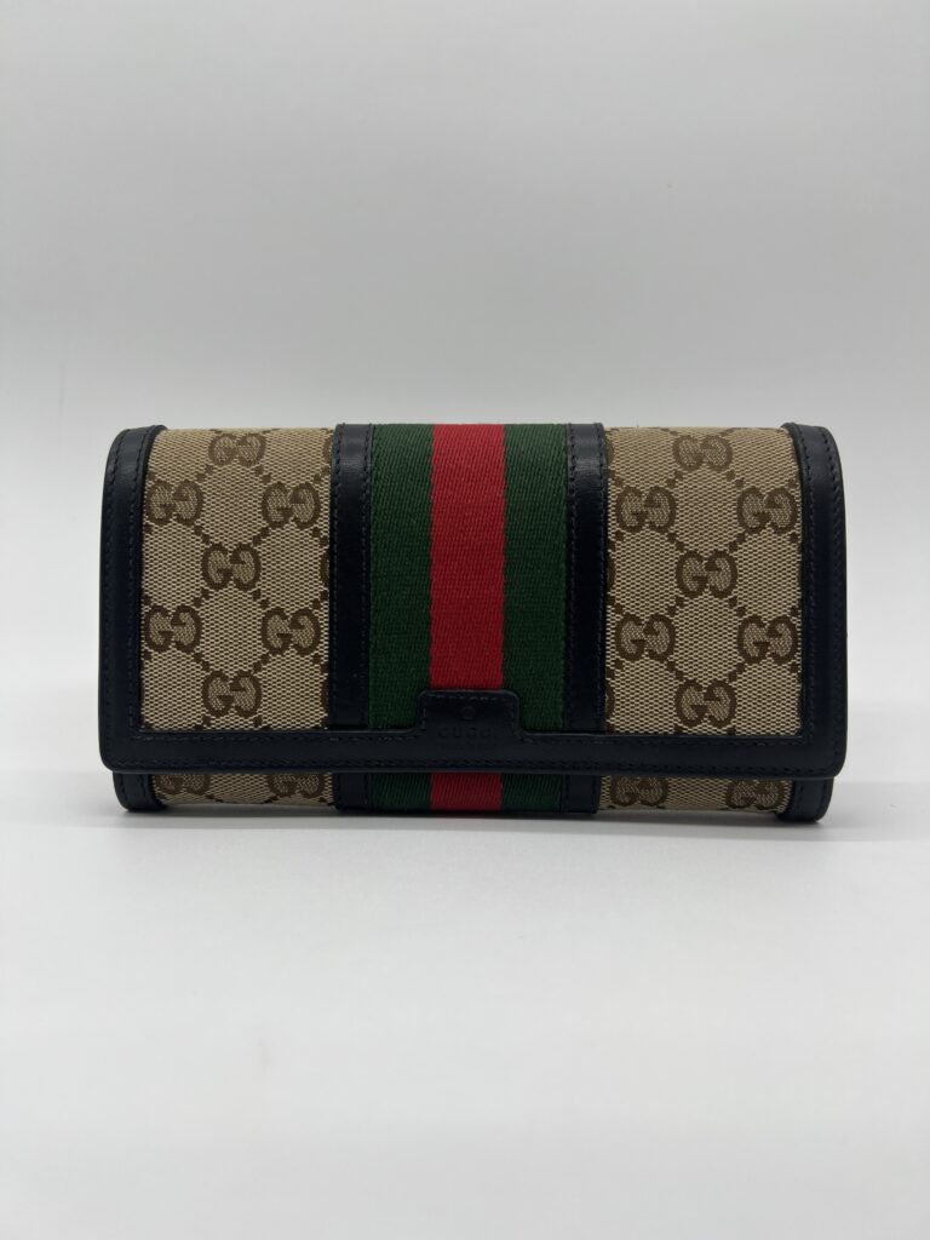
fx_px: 931
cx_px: 465
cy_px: 620
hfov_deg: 53.1
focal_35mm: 26
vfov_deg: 67.3
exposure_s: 1/260
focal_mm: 5.7
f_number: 1.5
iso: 40
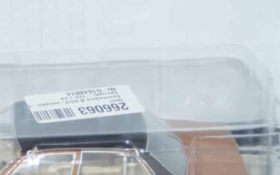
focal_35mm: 175
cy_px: 164
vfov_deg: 7.5
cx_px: 70
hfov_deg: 11.9
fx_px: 1337
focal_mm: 60
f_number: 5.6
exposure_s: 1/80
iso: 800
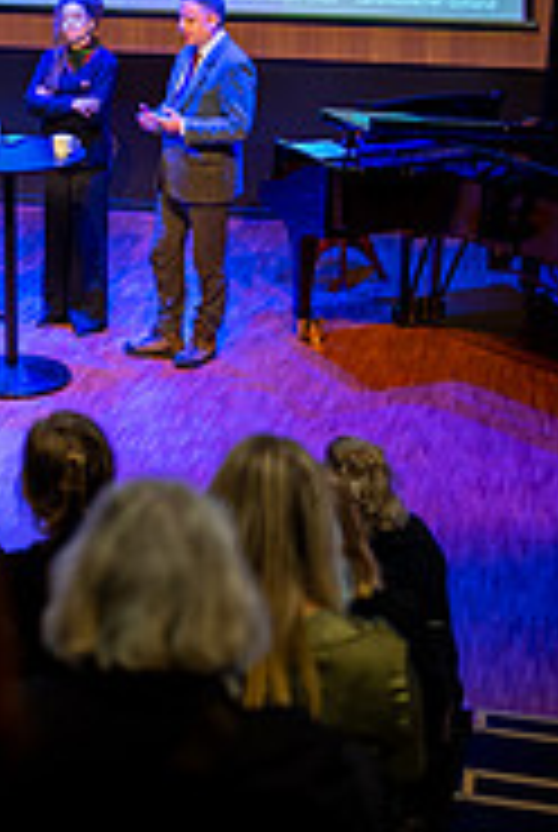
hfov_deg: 15.8
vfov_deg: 23.6
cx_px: 9
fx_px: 1969
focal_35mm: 85
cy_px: 189
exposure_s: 1/200
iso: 800
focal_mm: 35
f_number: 1.4
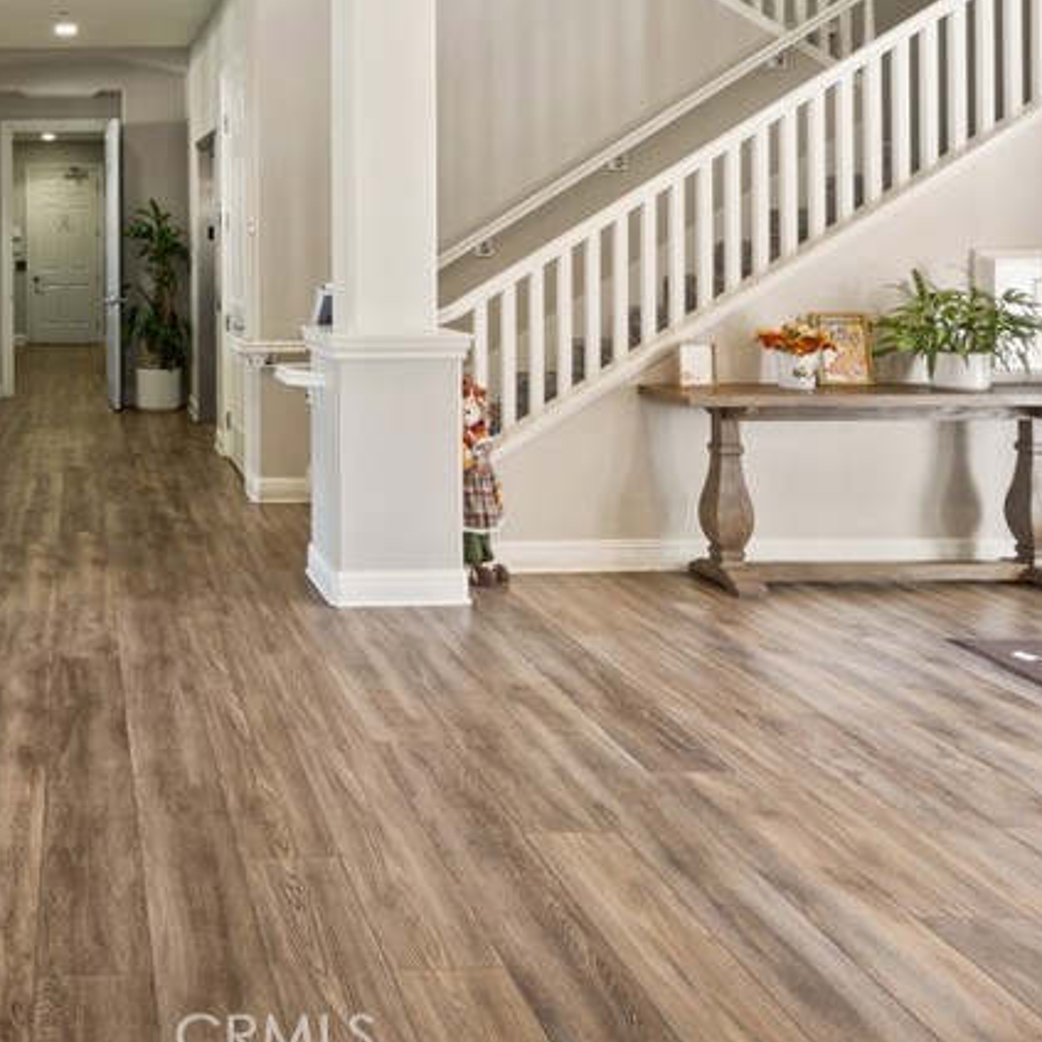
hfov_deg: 41.8
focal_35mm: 35
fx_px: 1192
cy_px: 230
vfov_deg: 45.2
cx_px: 30
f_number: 22
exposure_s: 30
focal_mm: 17
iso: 40
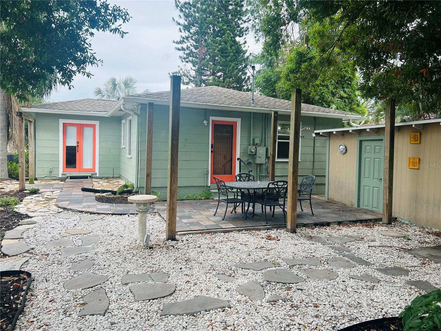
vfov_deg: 53.1
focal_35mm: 26
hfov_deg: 67.3
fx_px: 331
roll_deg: -1.3
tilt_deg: -3.3
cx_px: 220
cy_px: 166
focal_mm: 5.7
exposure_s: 1/859
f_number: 1.5
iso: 50
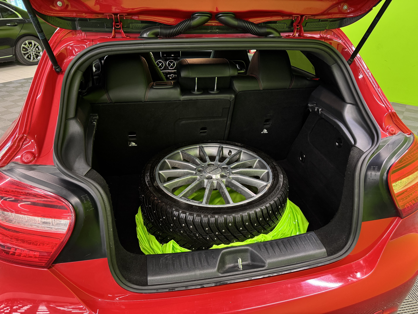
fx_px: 290
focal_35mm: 24
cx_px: 209
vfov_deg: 56.8
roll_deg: -1.2
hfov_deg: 71.6
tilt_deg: -26.4
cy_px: 157
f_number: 1.78
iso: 320
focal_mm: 6.76
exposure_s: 1/50
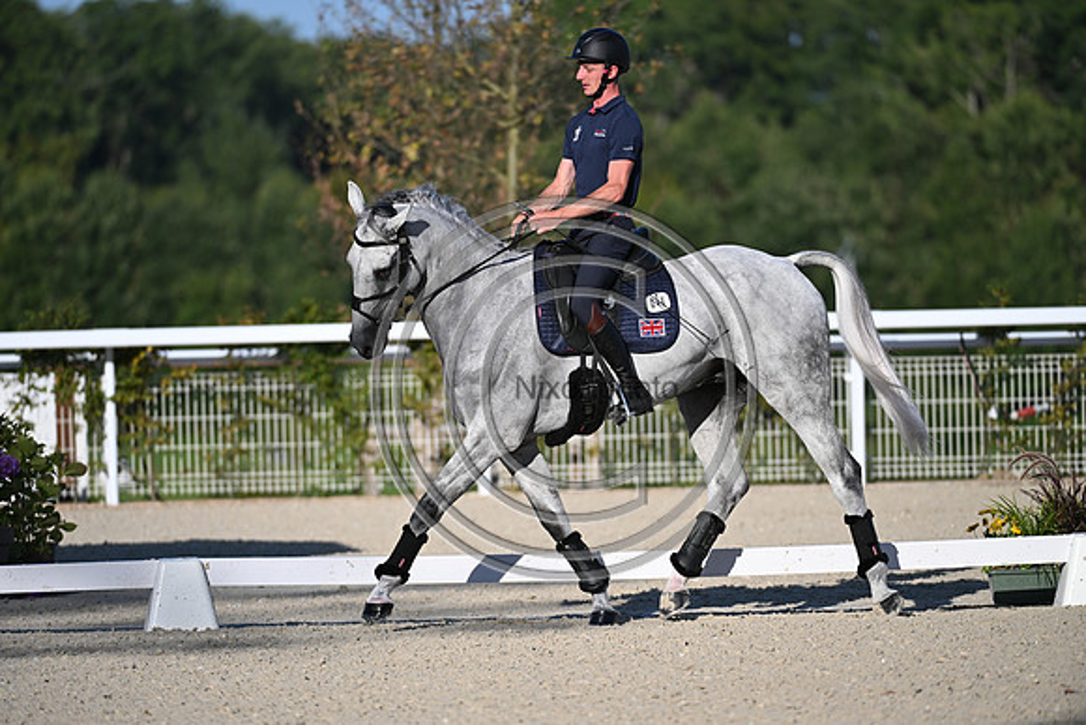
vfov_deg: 4.4
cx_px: 543
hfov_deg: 6.6
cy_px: 362
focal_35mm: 310
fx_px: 9353
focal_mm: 310
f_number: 4.5
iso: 200
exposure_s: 1/1600
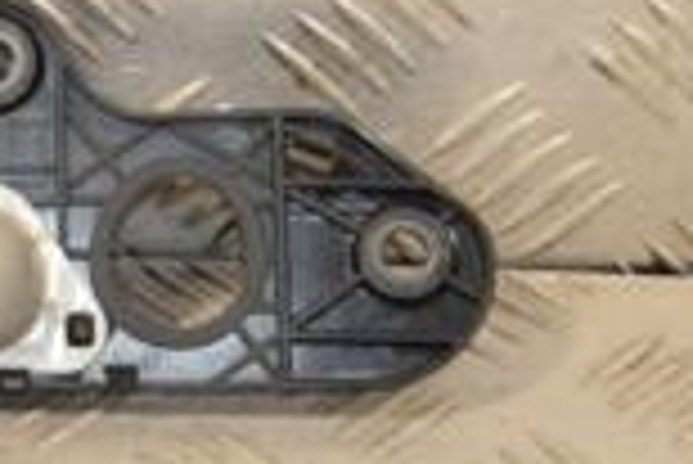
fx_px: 5066
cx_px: -418
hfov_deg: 7.7
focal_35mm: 263
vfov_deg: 5.2
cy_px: -27
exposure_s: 1/200
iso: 800
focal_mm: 45
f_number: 7.1
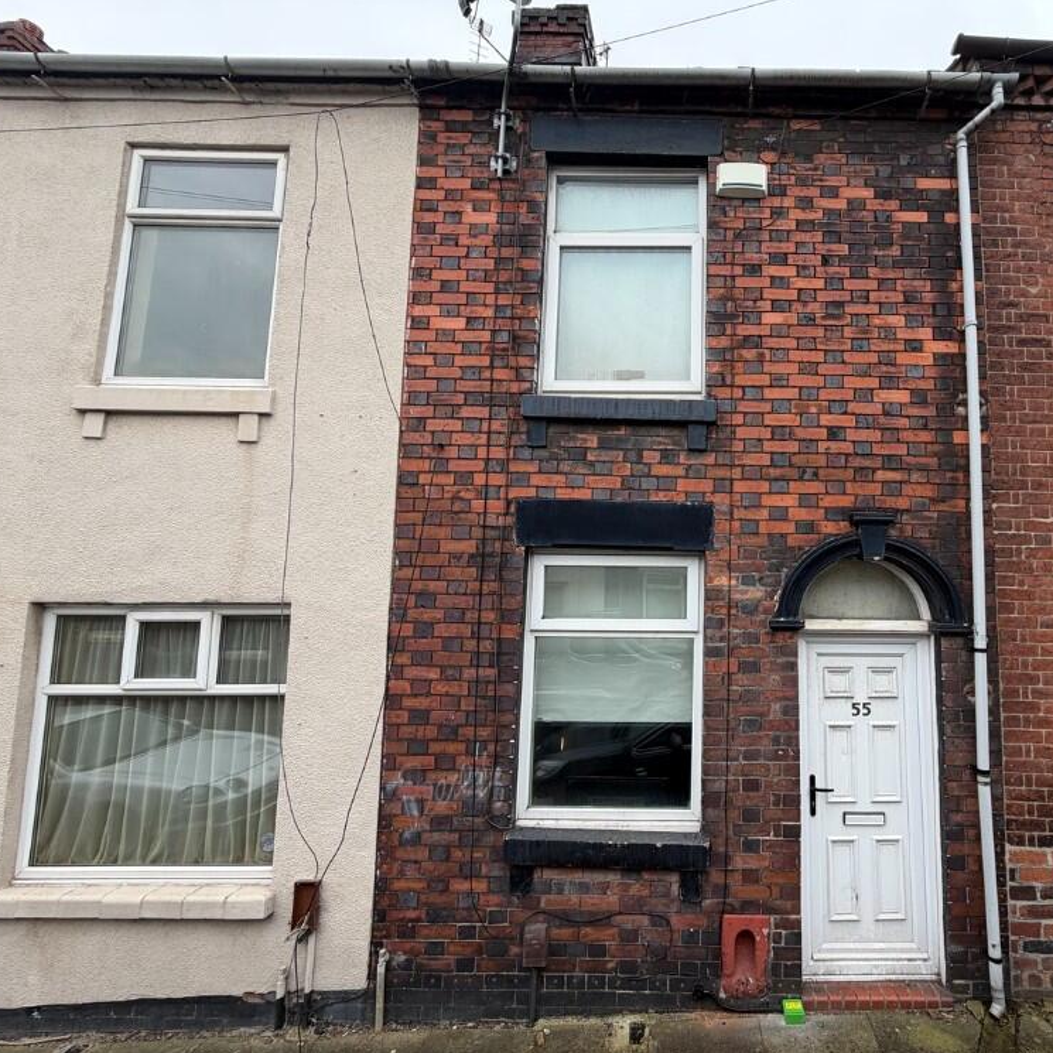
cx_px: 704
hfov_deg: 81.1
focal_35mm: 17
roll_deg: +0.6
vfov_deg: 84.0
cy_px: 539
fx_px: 585
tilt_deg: +7.6
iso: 40
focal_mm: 2.22
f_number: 2.2
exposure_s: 1/121
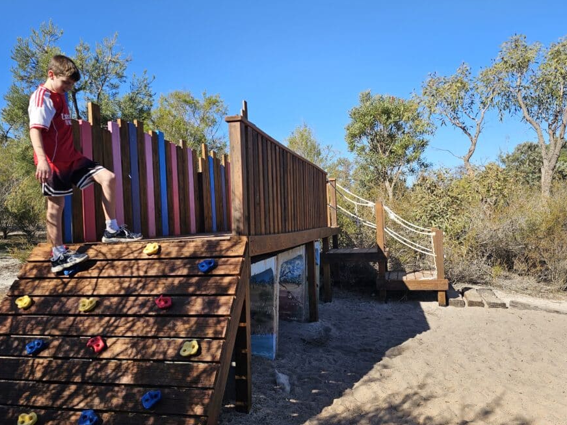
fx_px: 442
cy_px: 217
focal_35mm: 27
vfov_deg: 51.4
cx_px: 287
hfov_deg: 65.3
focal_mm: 6.3
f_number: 1.7
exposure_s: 1/433
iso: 10
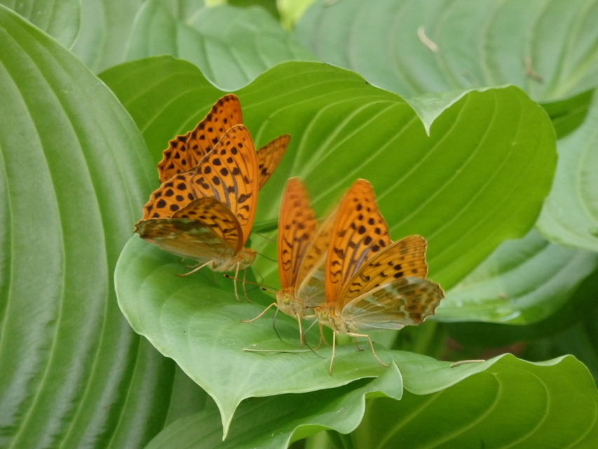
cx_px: 299
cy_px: 224
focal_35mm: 484
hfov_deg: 4.1
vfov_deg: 3.1
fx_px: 8362
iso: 800
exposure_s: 1/100
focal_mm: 86.4
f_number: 6.9
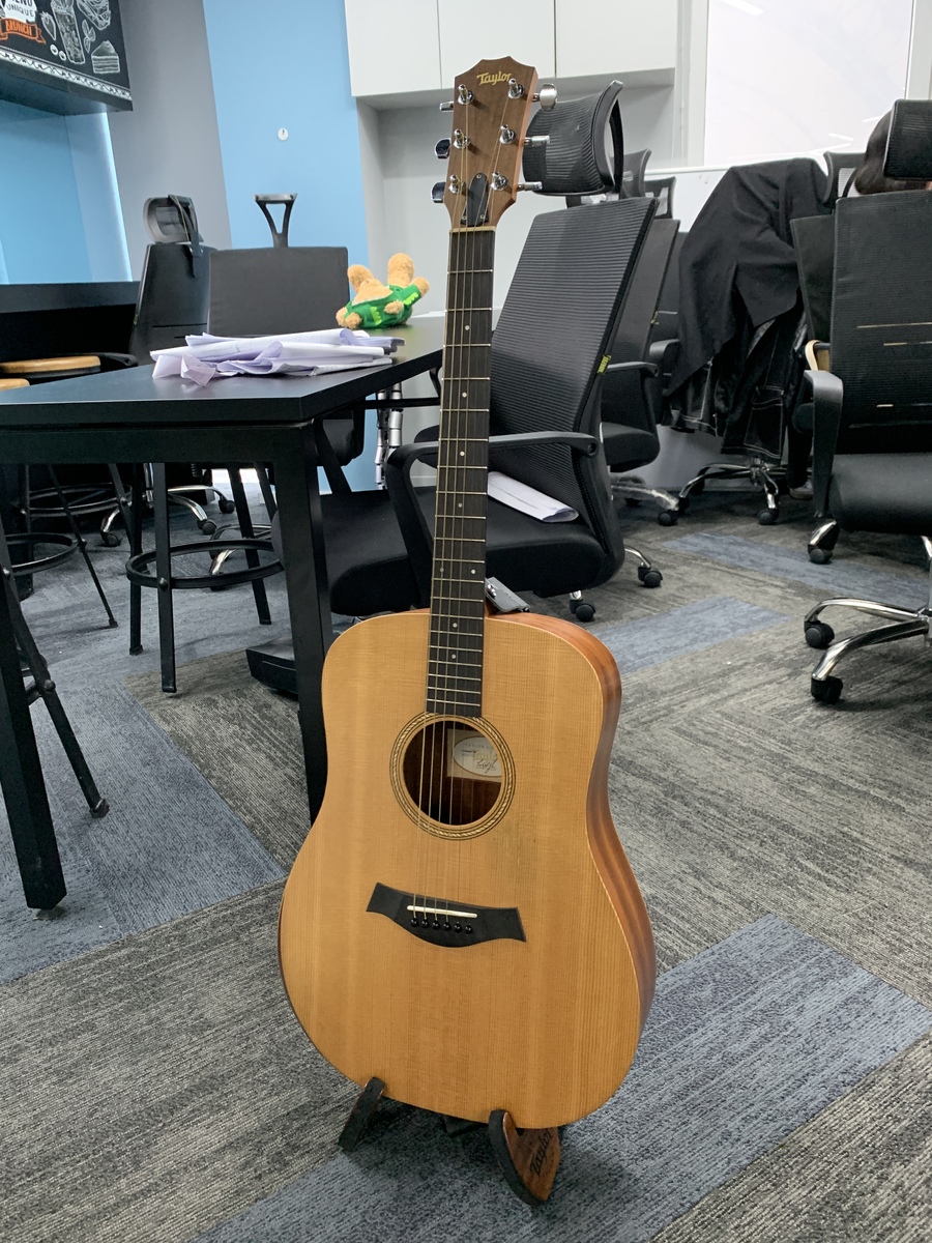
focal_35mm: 26
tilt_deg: -19.5
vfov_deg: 67.3
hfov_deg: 53.1
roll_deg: +3.1
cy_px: 622
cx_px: 466
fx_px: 933
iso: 400
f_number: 1.8
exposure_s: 1/57
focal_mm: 4.25
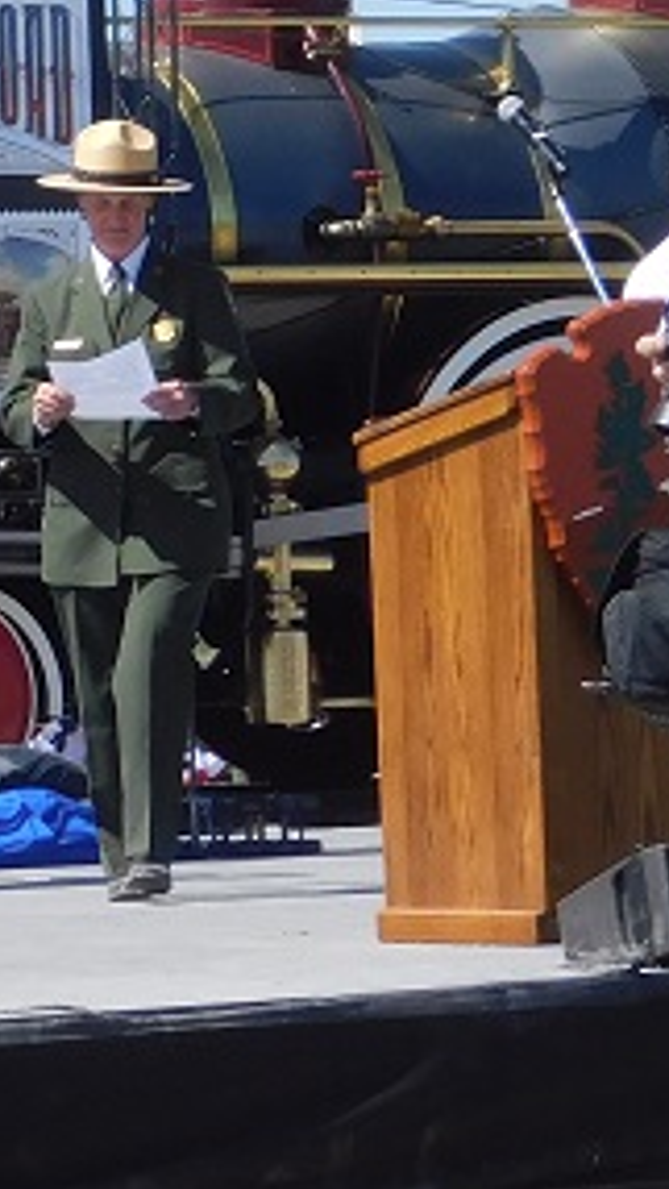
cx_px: -96
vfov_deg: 7.7
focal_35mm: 281
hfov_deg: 4.3
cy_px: 237
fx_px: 8856
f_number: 4.4
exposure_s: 1/800
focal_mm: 14.2
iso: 125
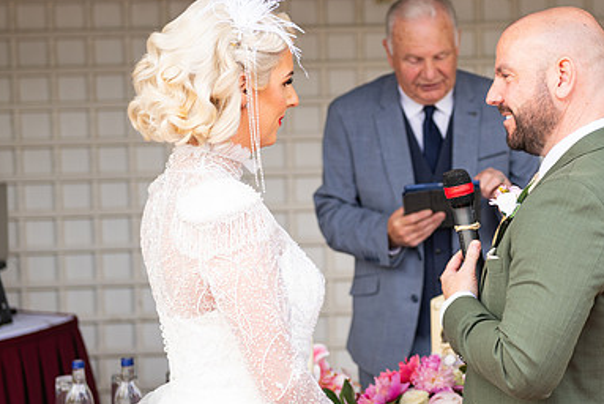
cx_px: 396
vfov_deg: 12.9
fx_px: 1780
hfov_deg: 19.2
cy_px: 200
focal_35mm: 106
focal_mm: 70
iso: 100
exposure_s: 1/160
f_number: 3.5
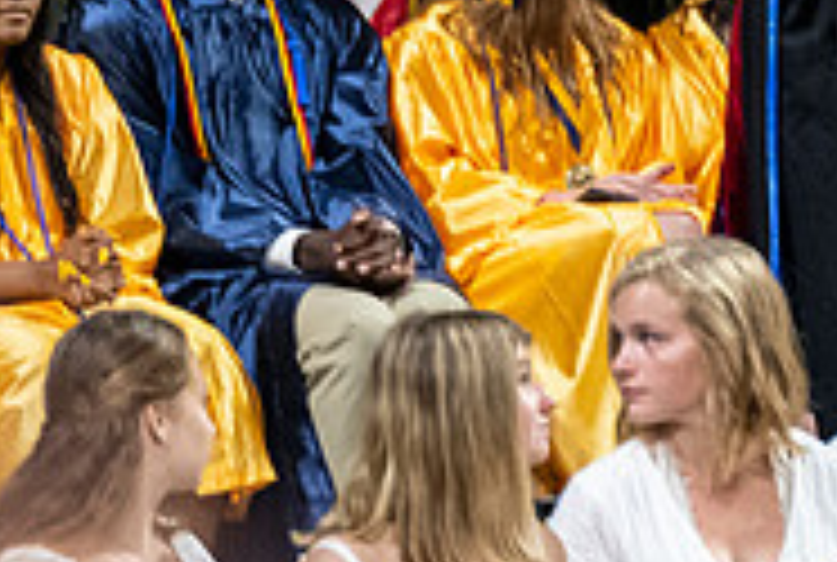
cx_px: 1335
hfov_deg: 2.0
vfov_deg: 1.3
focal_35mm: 1053
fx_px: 24541
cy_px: 75
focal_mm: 190
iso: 2000
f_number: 4
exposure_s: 1/200
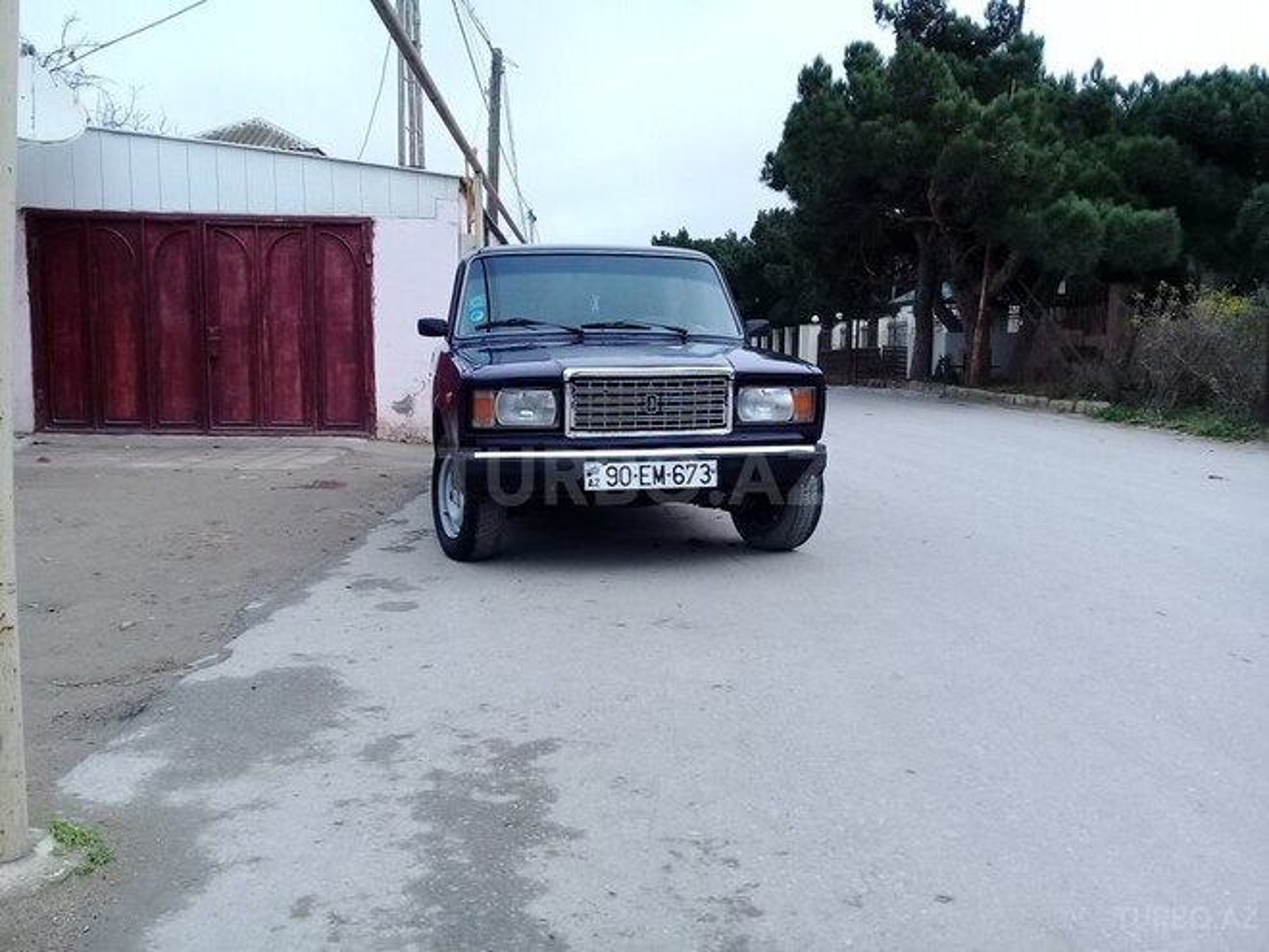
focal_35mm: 31
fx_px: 1136
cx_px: 634
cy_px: 476
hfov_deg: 58.4
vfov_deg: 45.4
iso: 64
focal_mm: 3.3
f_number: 2.2
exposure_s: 1/328
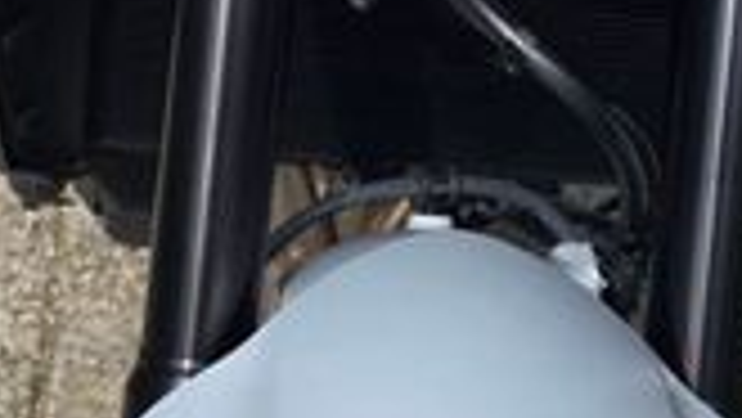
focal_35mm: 97
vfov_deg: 12.1
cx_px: 414
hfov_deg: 22.0
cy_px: -144
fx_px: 1909
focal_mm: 6.3
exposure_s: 1/403
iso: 12
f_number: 1.7
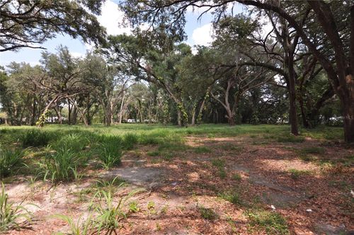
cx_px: 177
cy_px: 118
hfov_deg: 95.1
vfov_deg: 71.9
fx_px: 162
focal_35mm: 16
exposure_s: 1/200
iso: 200
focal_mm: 11
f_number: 4.5
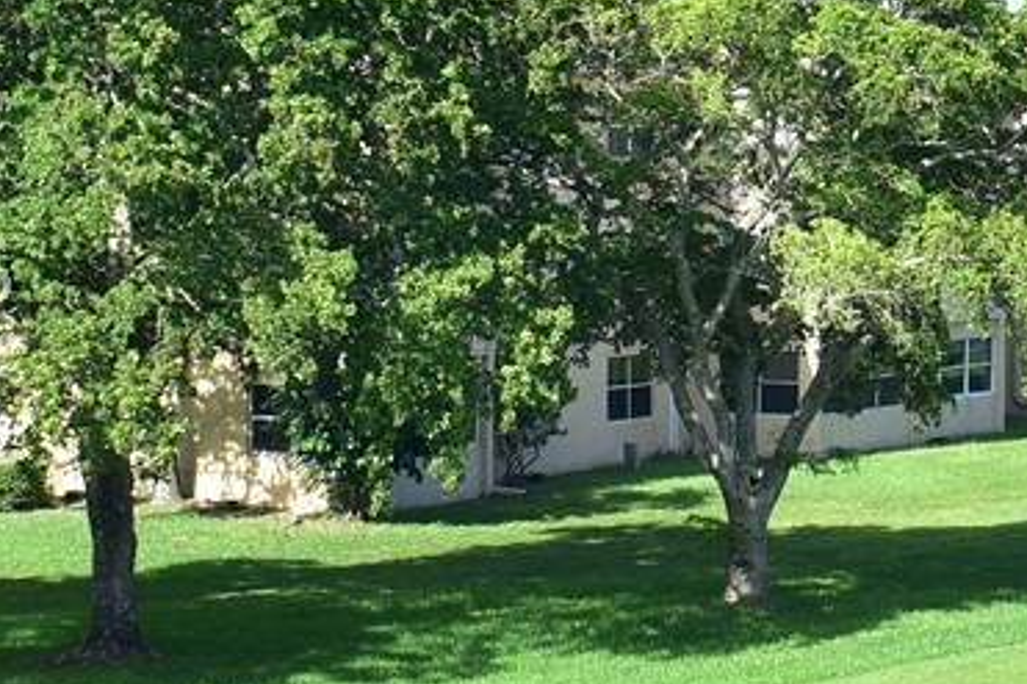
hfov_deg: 13.4
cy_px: 270
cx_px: 1103
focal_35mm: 151
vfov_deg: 9.1
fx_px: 4306
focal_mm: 22
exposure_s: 1/125
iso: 100
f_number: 5.6
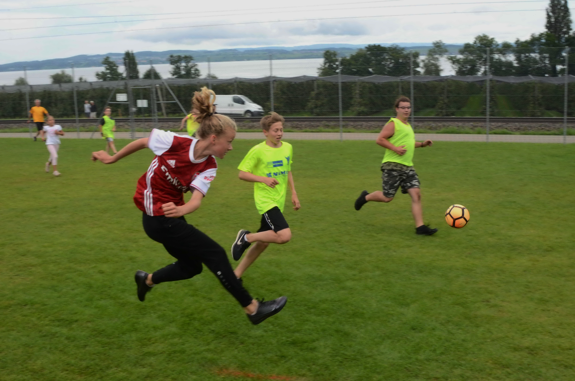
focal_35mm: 42
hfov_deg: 46.5
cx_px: 288
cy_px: 190
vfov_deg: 31.8
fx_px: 669
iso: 800
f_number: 10
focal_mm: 28
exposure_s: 1/400
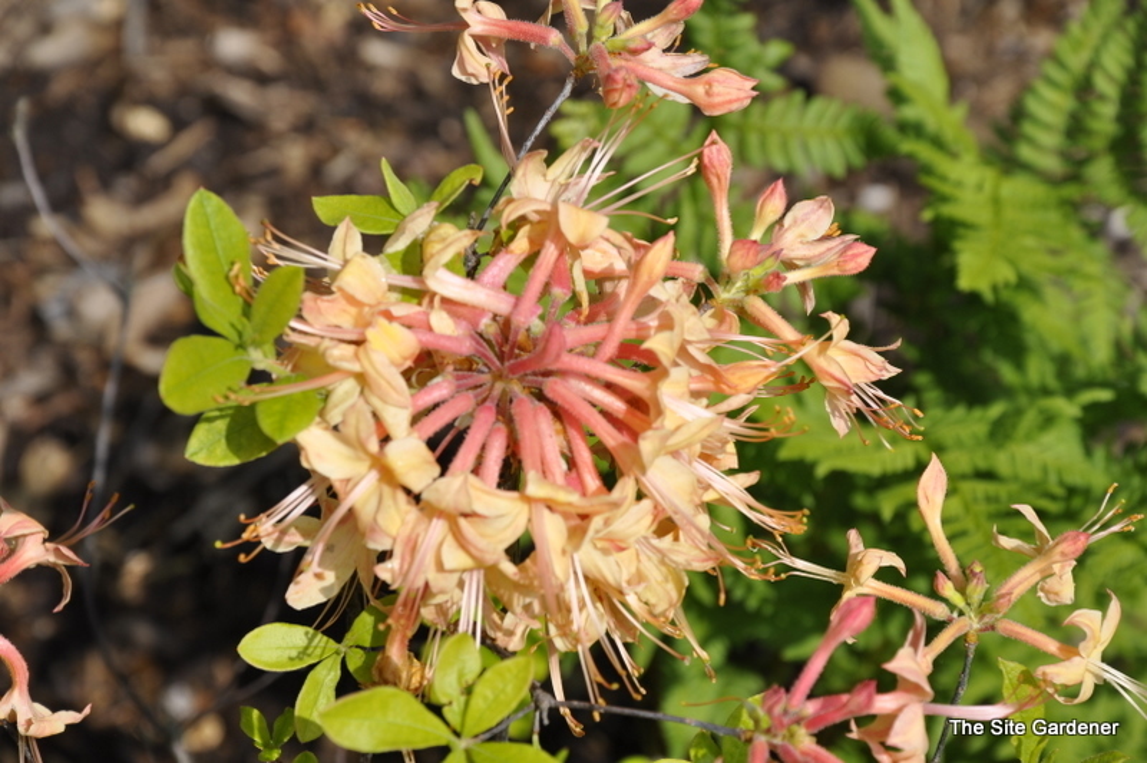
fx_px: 5014
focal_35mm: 158
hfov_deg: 13.1
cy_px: 382
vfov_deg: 8.7
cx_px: 574
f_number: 10
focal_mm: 105
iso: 200
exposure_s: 1/400
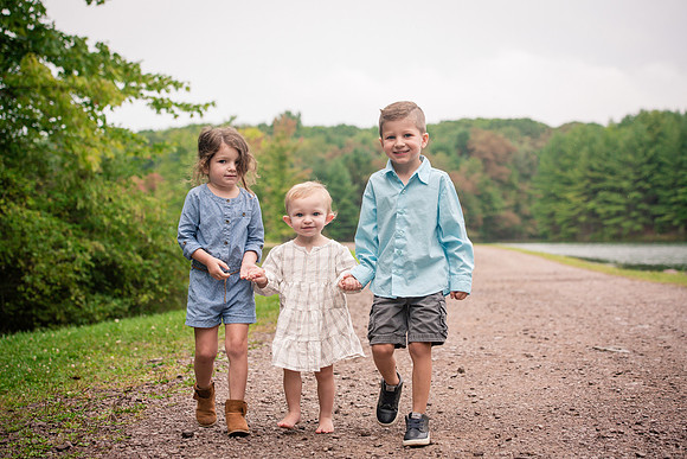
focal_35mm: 71
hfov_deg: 28.3
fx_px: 1363
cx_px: 344
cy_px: 230
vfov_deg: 19.1
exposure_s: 1/800
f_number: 4.5
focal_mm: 70
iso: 800
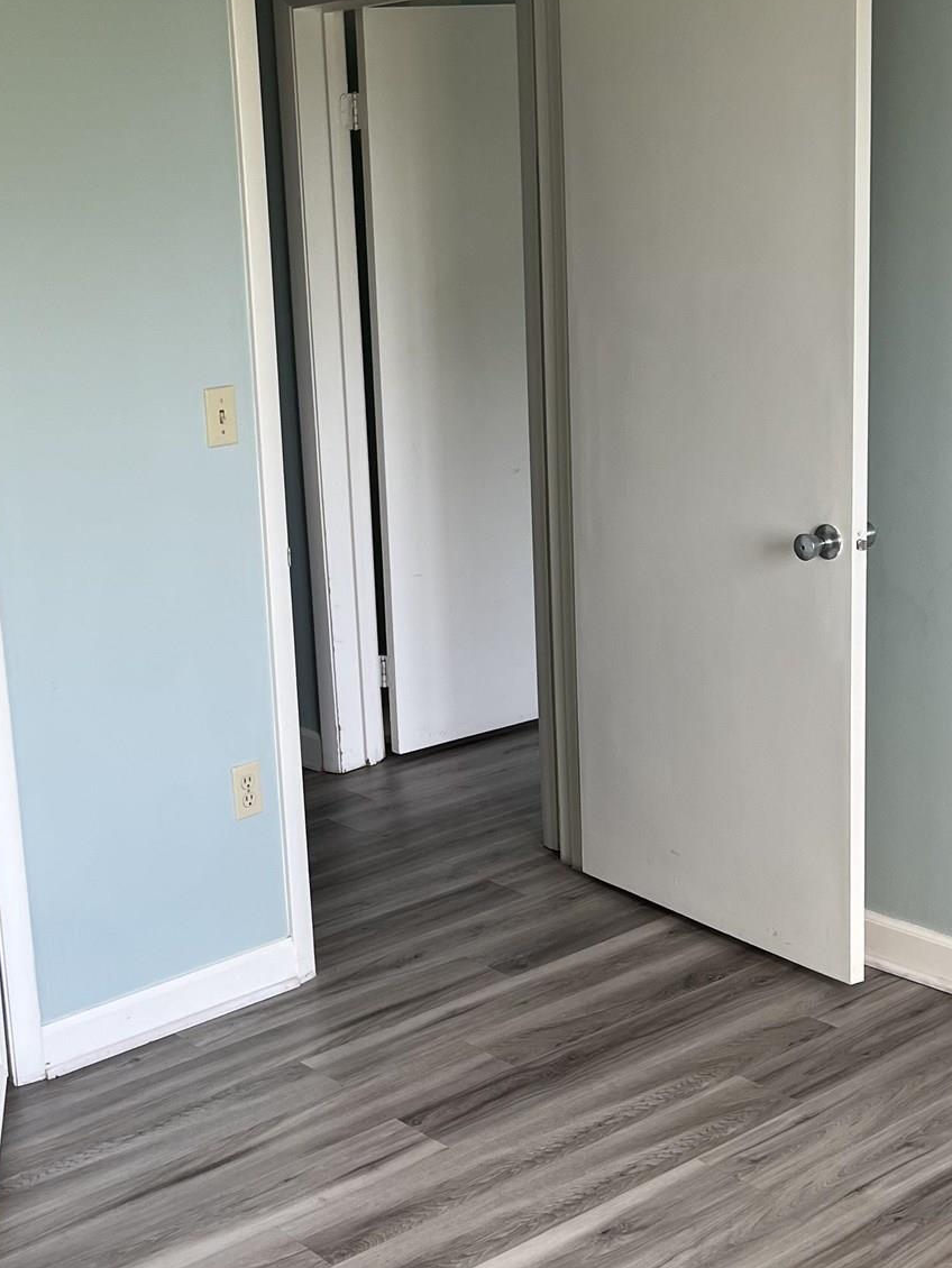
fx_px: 1943
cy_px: 614
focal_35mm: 53
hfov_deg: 27.2
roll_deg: +4.2
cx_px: 260
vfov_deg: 36.2
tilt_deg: -13.4
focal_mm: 5.7
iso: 64
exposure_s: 1/121
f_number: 1.5
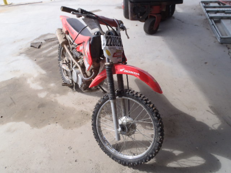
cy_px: 86
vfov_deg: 49.7
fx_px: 187
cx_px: 116
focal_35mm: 28
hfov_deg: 63.4
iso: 80
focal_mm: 5
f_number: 4.5
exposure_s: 1/160
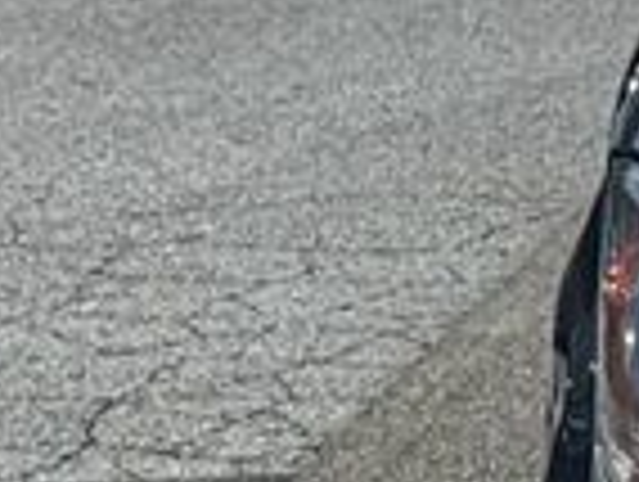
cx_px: 1872
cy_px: 270
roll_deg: +0.4
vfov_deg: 4.3
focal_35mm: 345
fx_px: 6379
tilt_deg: -11.4
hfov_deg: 5.4
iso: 64
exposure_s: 1/4310
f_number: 1.78
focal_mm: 6.76
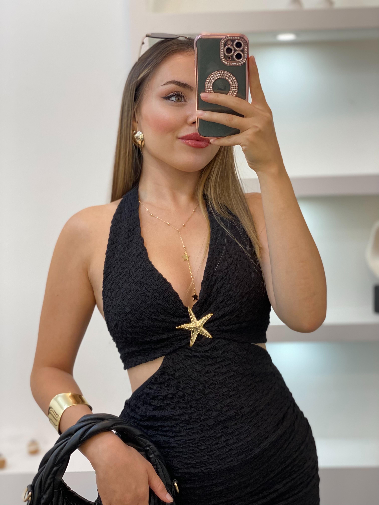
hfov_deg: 28.0
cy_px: 252
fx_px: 759
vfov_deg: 36.8
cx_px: 190
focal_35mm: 52
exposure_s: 1/100
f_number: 2
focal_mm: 6
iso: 125
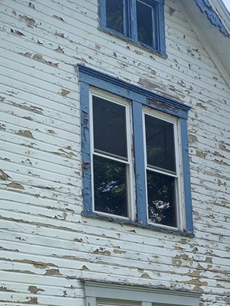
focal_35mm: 67
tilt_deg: +14.1
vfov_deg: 27.7
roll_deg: +3.8
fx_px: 593
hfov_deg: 21.6
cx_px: 189
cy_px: 286
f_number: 1.8
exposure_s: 1/457
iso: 25
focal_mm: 4.25
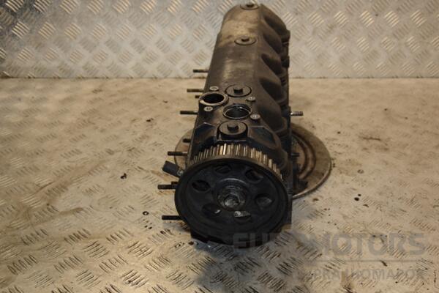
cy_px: 146
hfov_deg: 43.6
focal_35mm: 45
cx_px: 220
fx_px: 549
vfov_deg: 29.9
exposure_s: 1/200
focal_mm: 30
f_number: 5.6
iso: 800
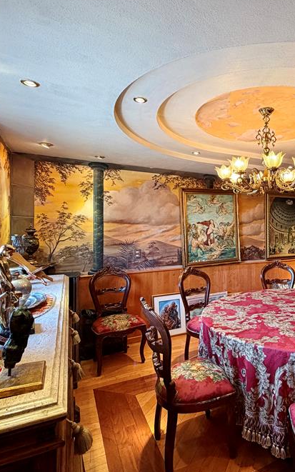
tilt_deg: -0.1
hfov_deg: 49.5
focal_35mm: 23
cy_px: 229
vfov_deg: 77.1
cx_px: 241
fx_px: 296
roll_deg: +0.5
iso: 250
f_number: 2.2
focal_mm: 2.22
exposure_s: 1/60
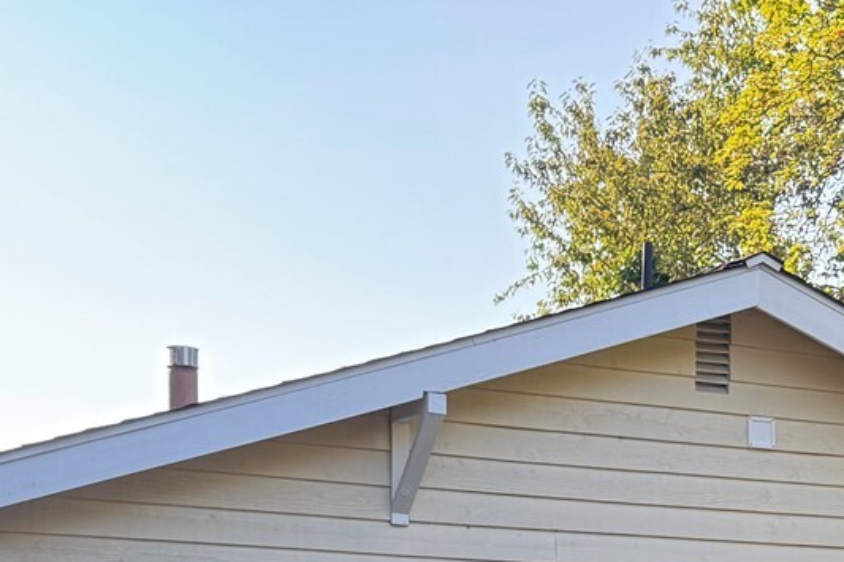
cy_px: 871
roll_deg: -0.8
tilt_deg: -6.3
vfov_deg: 16.4
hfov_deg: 26.6
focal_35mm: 75
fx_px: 1758
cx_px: 635
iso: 80
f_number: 1.78
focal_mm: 6.76
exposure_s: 1/549
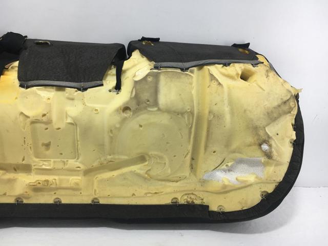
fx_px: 275
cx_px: 164
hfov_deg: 61.7
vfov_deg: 48.2
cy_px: 123
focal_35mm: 29
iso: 25
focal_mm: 4.15
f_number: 2.2
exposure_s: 1/392
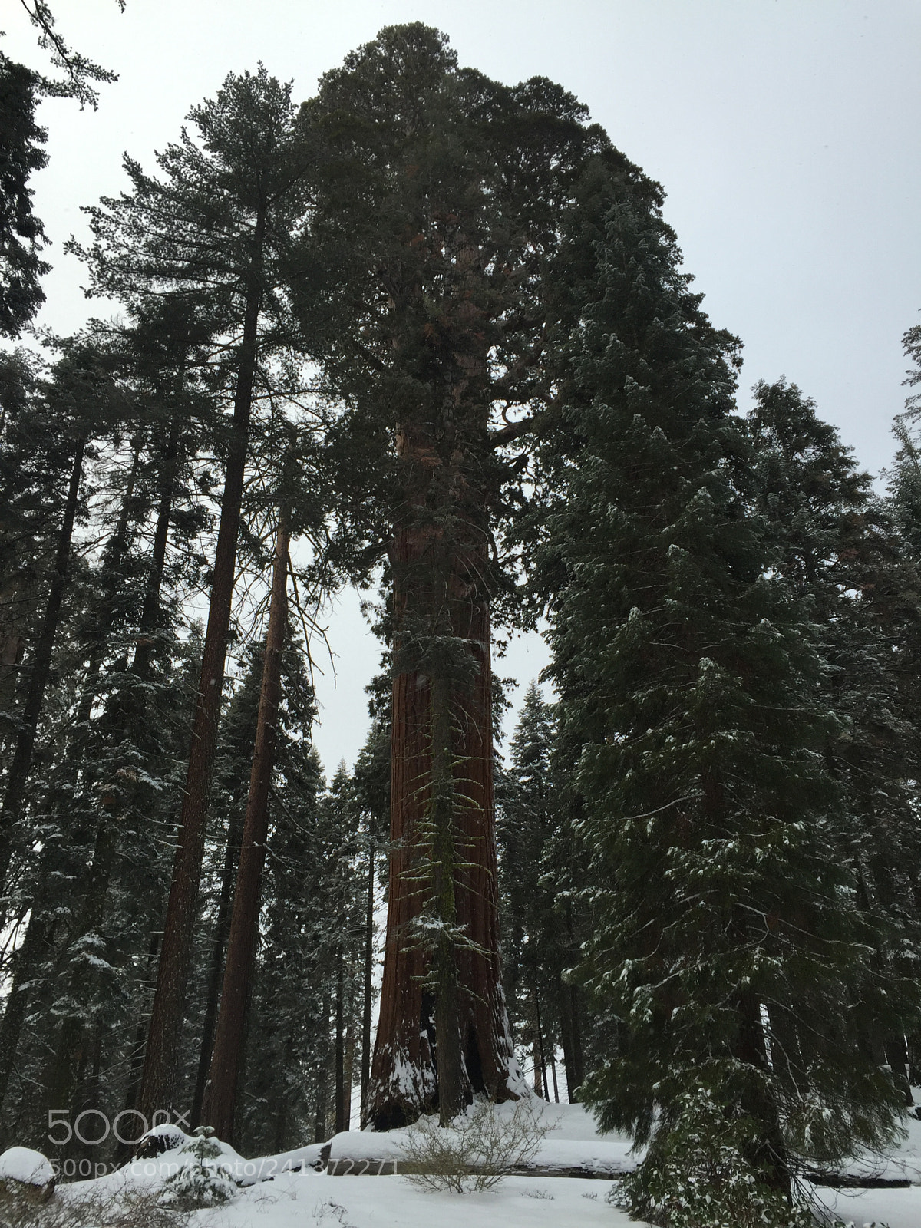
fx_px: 1029
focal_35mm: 29
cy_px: 614
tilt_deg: +34.1
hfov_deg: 48.2
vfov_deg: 61.7
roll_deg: +2.7
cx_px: 460
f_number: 2.2
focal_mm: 4.15
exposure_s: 1/265
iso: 32
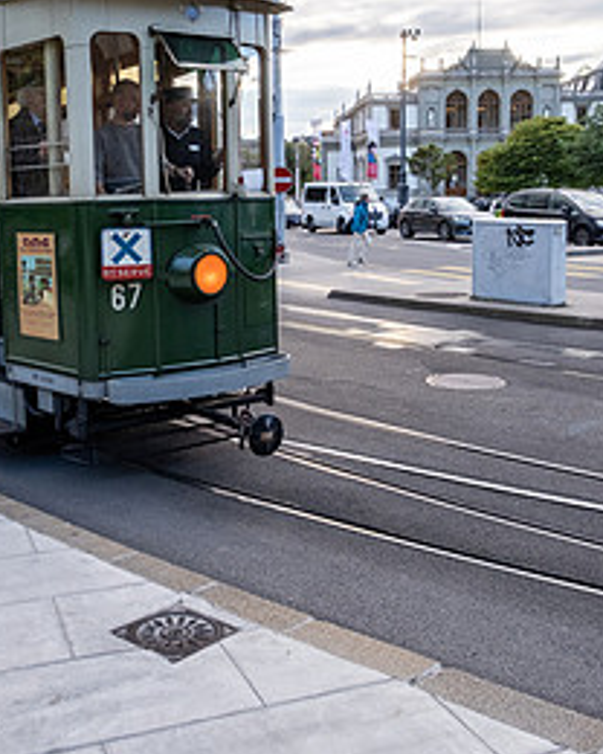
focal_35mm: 39
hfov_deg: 37.9
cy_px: 249
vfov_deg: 46.1
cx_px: 209
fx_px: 870
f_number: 5
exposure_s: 1/340
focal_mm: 16
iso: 320
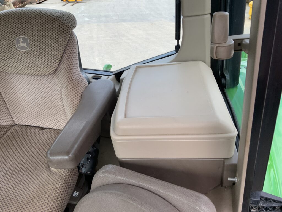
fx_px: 236
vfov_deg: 48.2
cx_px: 141
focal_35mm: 29
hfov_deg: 61.7
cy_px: 106
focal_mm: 3
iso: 16
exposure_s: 1/307
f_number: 1.8
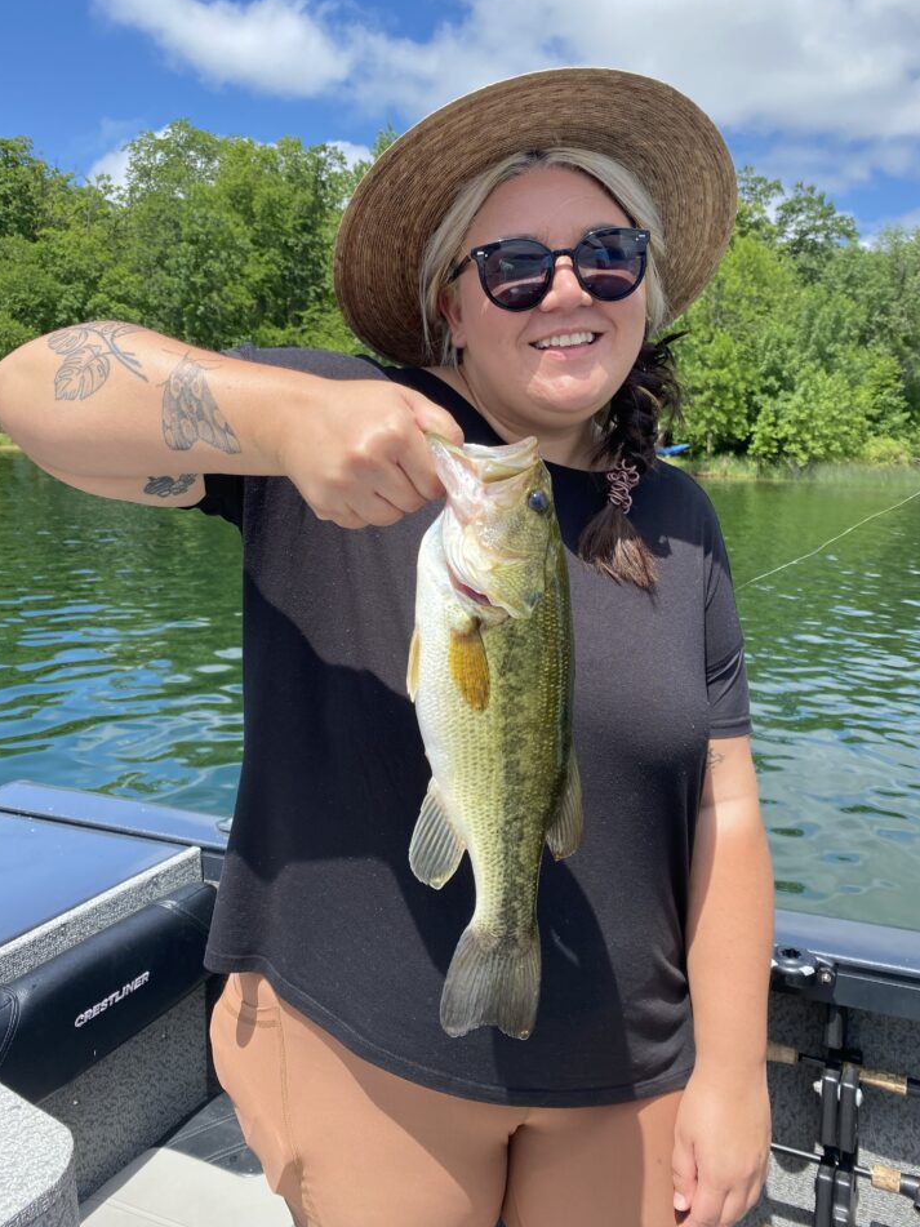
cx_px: 488
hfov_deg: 49.7
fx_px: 992
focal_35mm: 28
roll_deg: -2.4
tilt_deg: -7.3
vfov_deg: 63.4
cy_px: 587
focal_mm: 4.25
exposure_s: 1/1157
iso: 32
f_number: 1.8
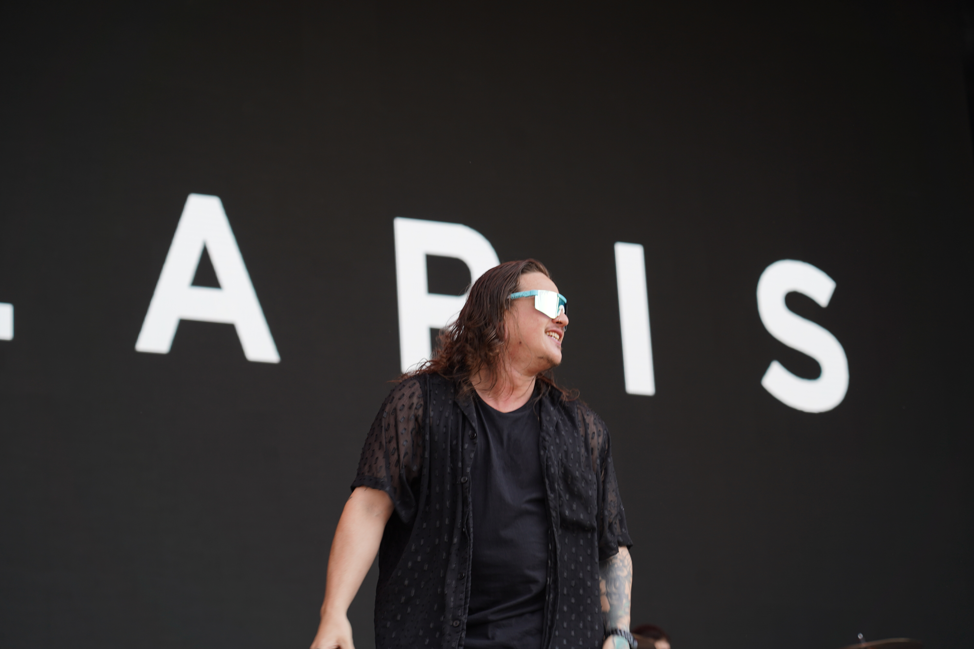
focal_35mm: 105
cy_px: 324
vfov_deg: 13.0
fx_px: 2841
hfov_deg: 19.5
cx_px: 487
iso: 100
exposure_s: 1/200
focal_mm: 105
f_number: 5
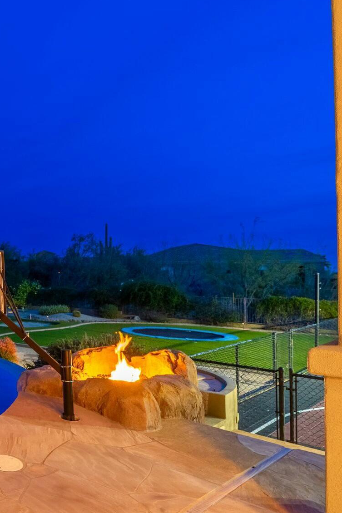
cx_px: -109
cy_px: 268
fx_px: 426
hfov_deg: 32.3
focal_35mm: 30
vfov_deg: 62.1
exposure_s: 1/30
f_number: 5.6
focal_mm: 16.5
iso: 500
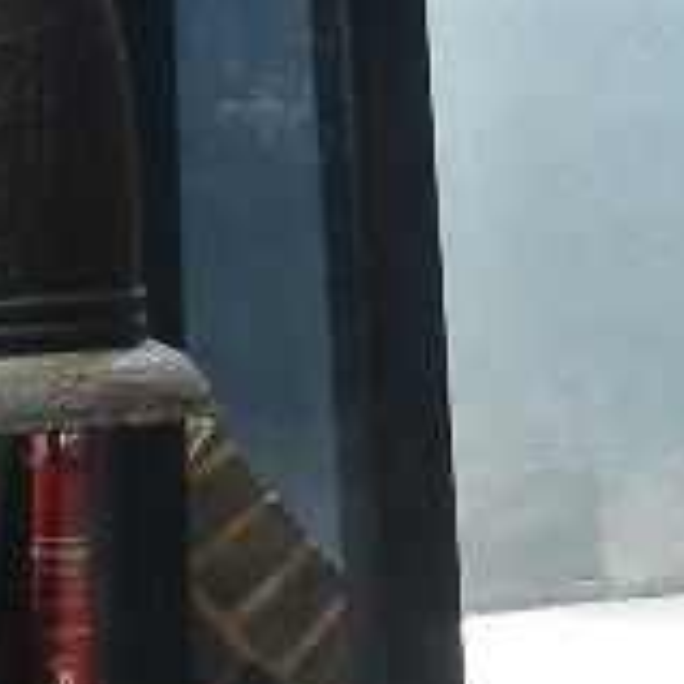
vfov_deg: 8.0
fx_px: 4829
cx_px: 1351
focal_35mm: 216
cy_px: -146
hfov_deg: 7.8
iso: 400
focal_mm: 6.9
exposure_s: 1/20
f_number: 4
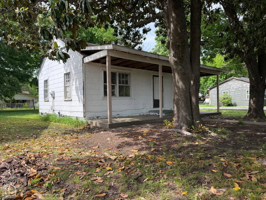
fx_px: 184
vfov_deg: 56.8
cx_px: 133
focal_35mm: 24
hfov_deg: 71.6
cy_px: 100
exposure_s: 1/1553
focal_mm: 6.76
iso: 100
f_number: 1.78
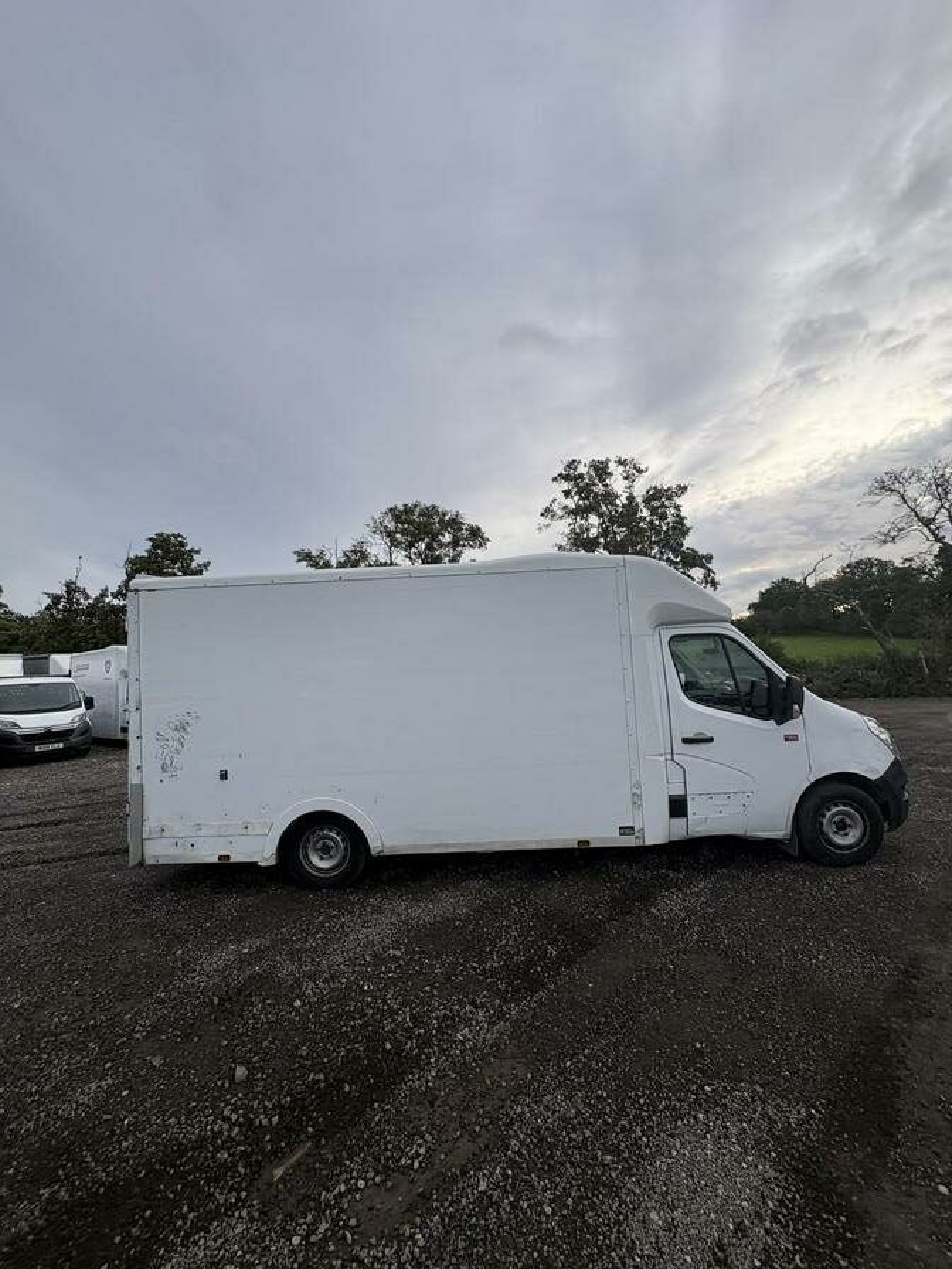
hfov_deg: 85.7
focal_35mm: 14
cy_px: 634
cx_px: 476
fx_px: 513
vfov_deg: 102.1
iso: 40
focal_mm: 2.22
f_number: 2.2
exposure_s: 1/556
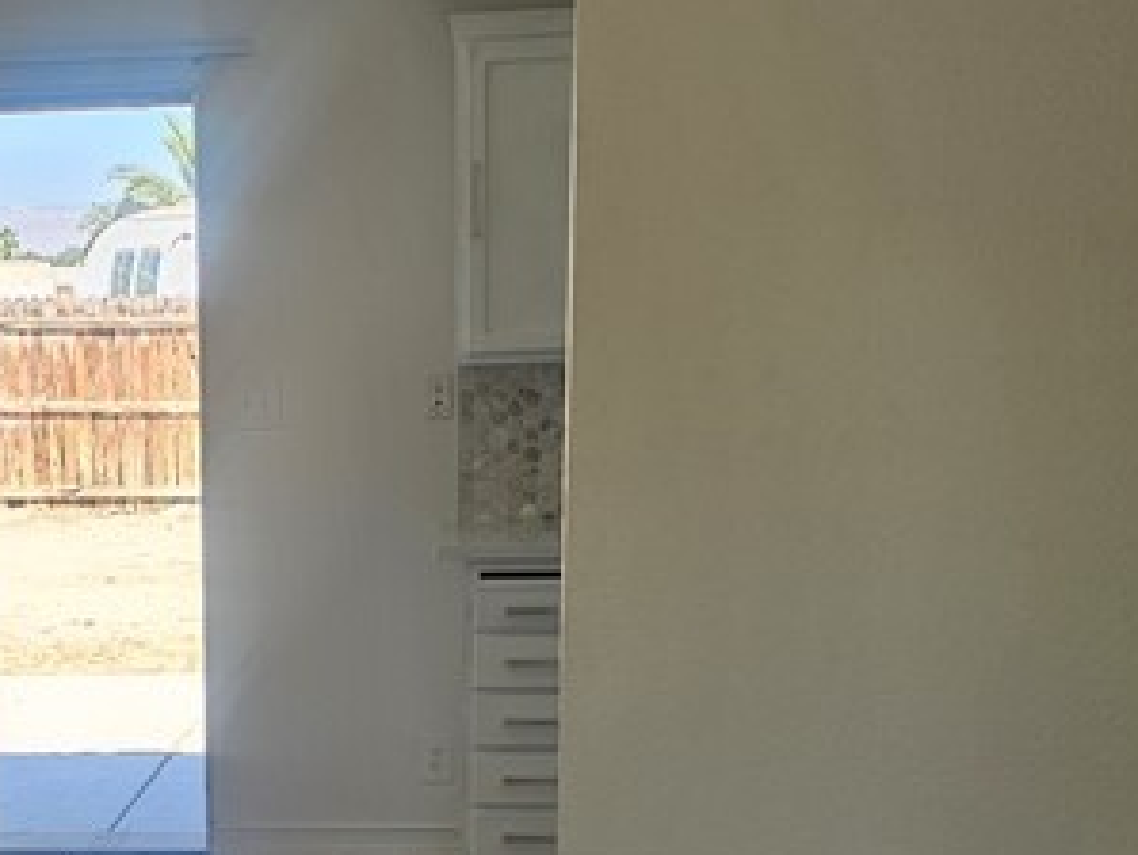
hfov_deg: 24.1
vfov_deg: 18.0
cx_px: 149
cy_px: 939
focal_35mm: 79
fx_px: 2599
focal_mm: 6.3
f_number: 1.7
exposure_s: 1/180
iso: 20
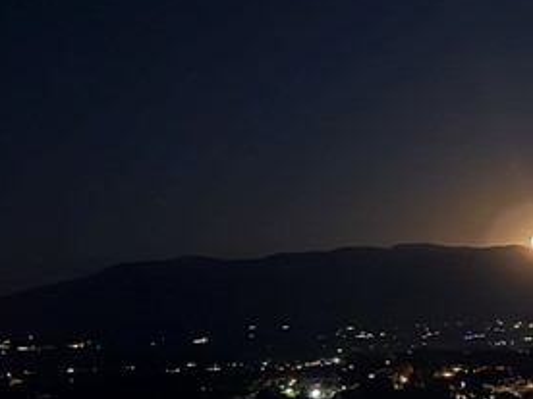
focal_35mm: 89
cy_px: 360
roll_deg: +2.1
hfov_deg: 19.9
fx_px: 1370
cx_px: 722
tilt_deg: -1.9
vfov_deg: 16.4
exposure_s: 1/9
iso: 1600
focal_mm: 6.76
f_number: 1.78
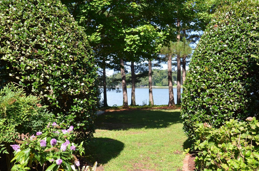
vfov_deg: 39.2
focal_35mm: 34
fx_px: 241
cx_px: 134
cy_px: 90
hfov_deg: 56.6
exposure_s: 1/200
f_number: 7.1
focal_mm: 21
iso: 200
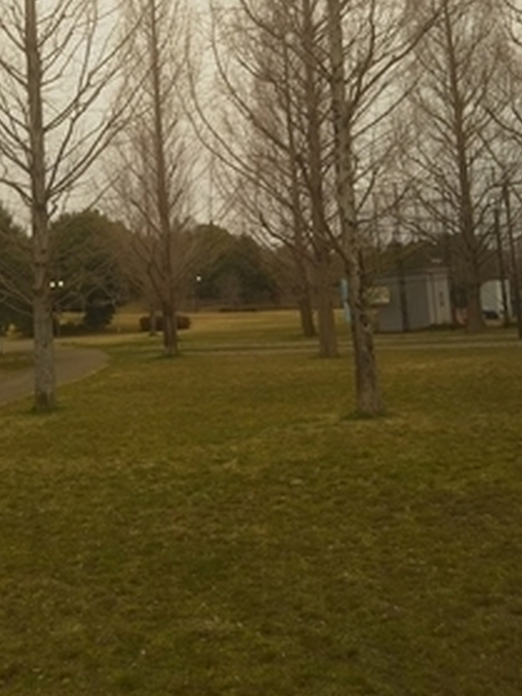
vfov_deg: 43.2
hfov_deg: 33.3
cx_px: 182
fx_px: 865
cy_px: 227
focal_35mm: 43
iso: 40
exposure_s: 1/362
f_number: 2.2
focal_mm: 4
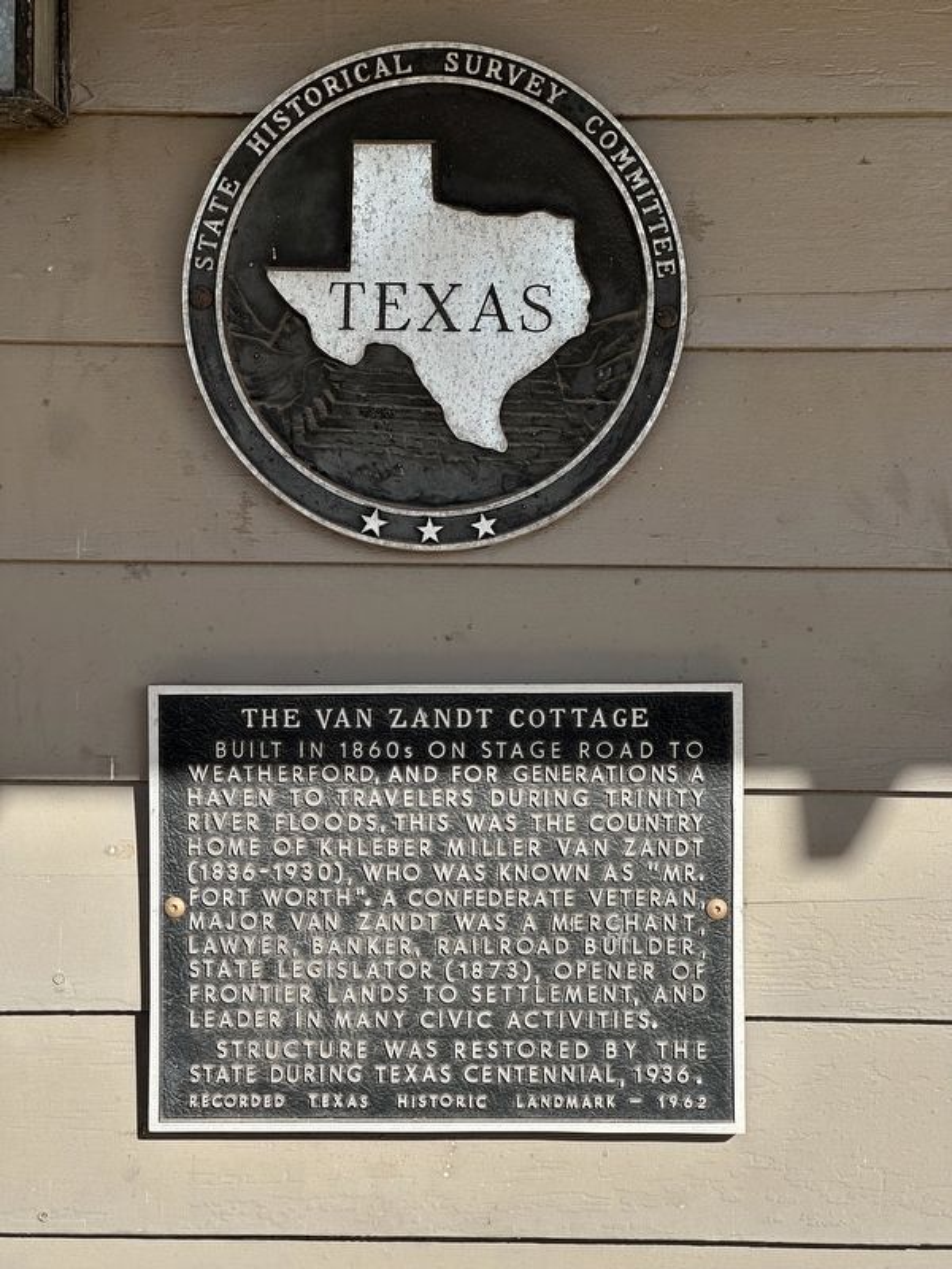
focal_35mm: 77
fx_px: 2824
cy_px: 634
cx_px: 476
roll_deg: -0.6
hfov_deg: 19.1
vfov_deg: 25.3
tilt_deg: -2.0
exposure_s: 1/436
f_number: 2.8
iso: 32
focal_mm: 9
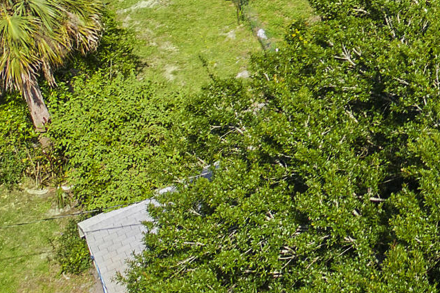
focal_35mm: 132
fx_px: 1613
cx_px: 818
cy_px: -263
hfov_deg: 13.7
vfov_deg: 9.8
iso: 100
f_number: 2.8
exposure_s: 1/1600
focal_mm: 10.26
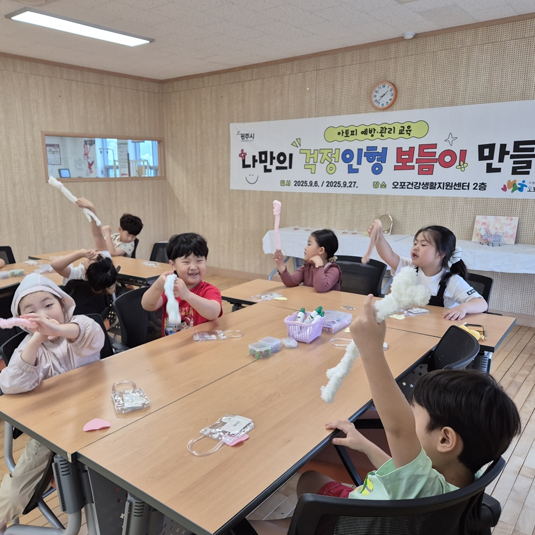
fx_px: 490
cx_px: 223
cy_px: 274
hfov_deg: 57.0
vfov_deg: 57.3
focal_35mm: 28
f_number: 1.8
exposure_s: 1/120
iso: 125
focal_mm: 5.4
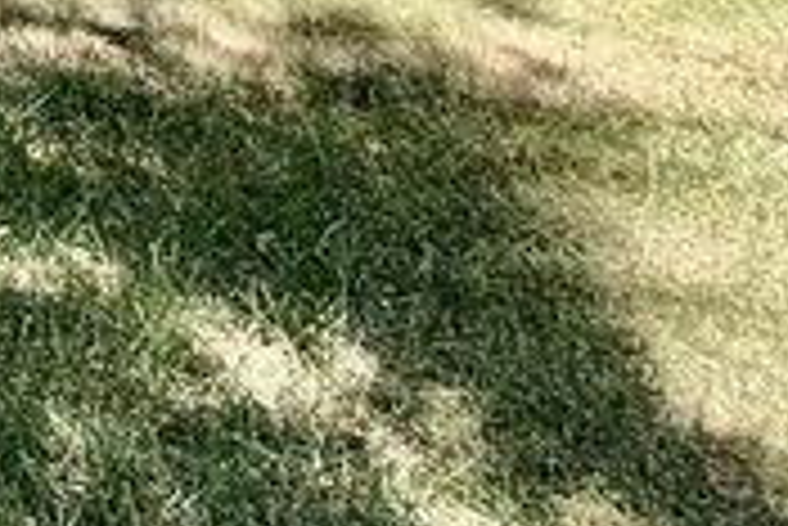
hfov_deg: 13.4
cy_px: -697
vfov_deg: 12.8
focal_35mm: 85
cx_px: -1288
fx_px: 1862
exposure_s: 1/502
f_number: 2.2
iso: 50
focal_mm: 2.22
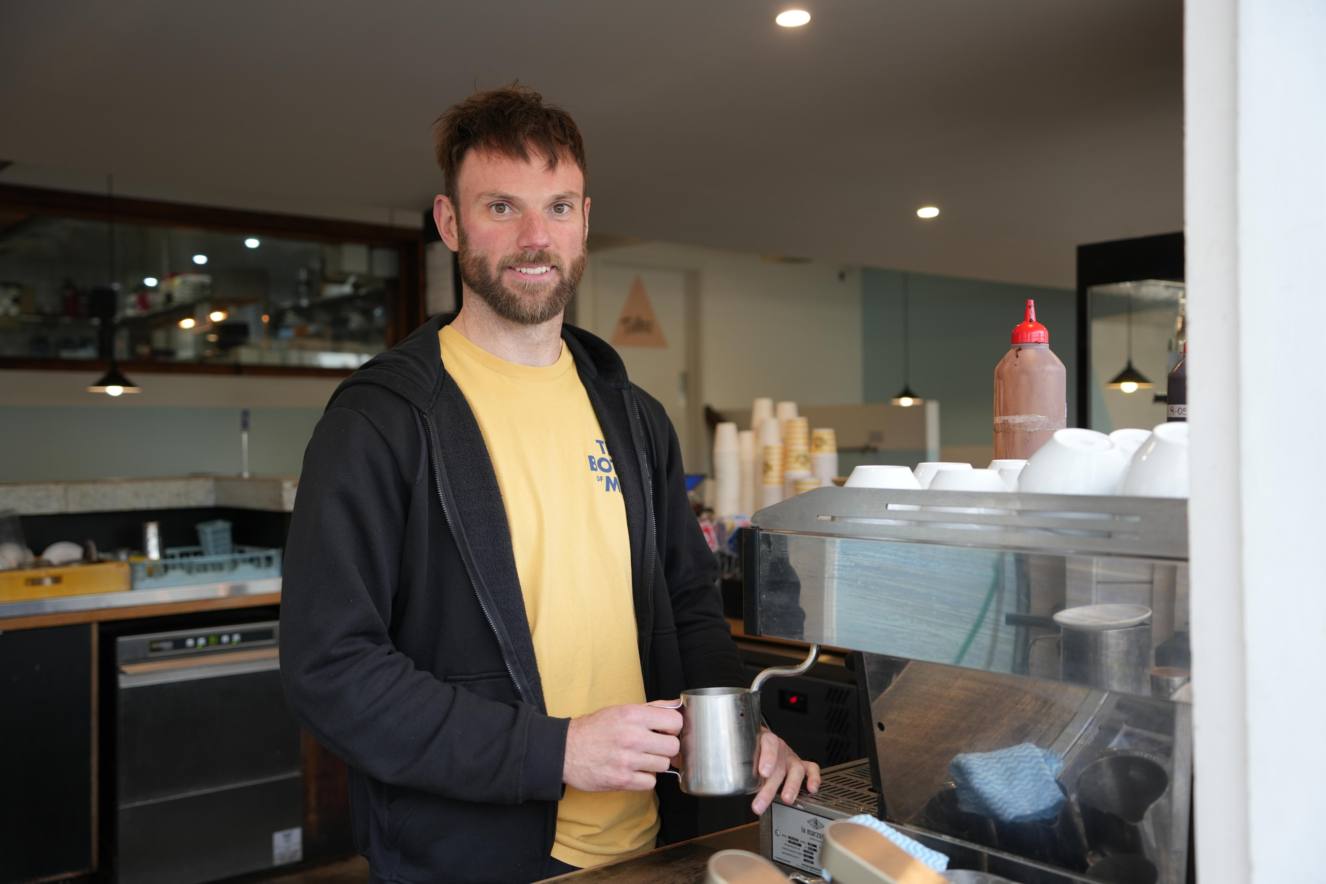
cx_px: 663
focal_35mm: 35
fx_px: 1289
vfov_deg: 37.8
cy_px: 442
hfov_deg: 54.4
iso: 250
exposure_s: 1/100
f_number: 3.2
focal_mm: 35
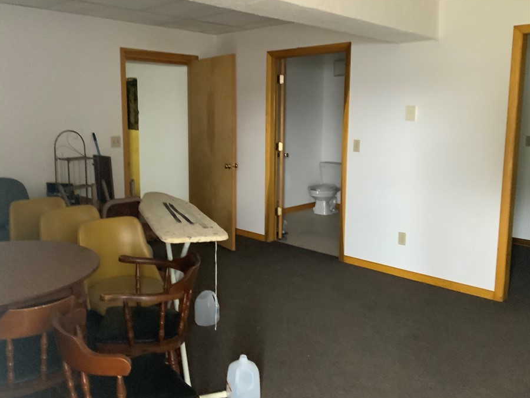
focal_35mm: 33
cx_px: 231
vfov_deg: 42.9
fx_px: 505
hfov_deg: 55.2
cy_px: 180
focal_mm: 3
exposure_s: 1/33
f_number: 1.8
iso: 320
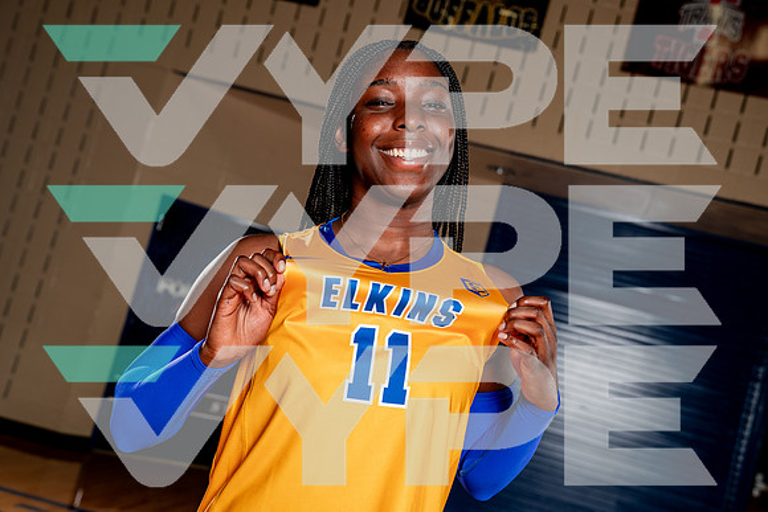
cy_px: 256
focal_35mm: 50
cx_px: 384
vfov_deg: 27.0
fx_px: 1067
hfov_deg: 39.6
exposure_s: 1/250
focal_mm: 50
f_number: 5.6
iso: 200
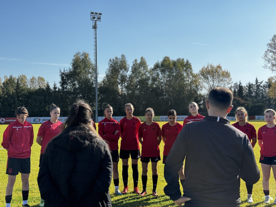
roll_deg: +0.3
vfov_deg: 30.3
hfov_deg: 39.7
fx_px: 383
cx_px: 138
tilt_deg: +1.5
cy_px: 104
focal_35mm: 48
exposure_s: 1/2513
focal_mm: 6.76
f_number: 1.78
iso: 64
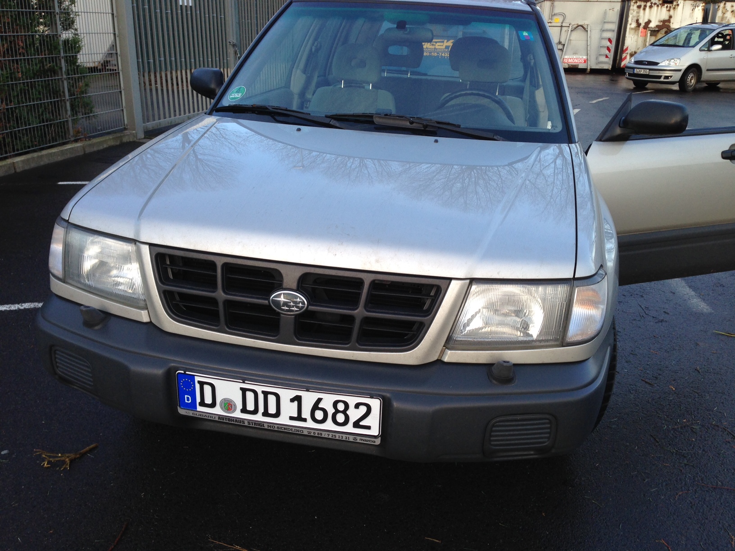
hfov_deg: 55.4
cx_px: 368
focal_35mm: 33
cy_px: 276
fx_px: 701
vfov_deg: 42.9
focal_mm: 4.12
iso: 50
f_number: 2.4
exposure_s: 1/156
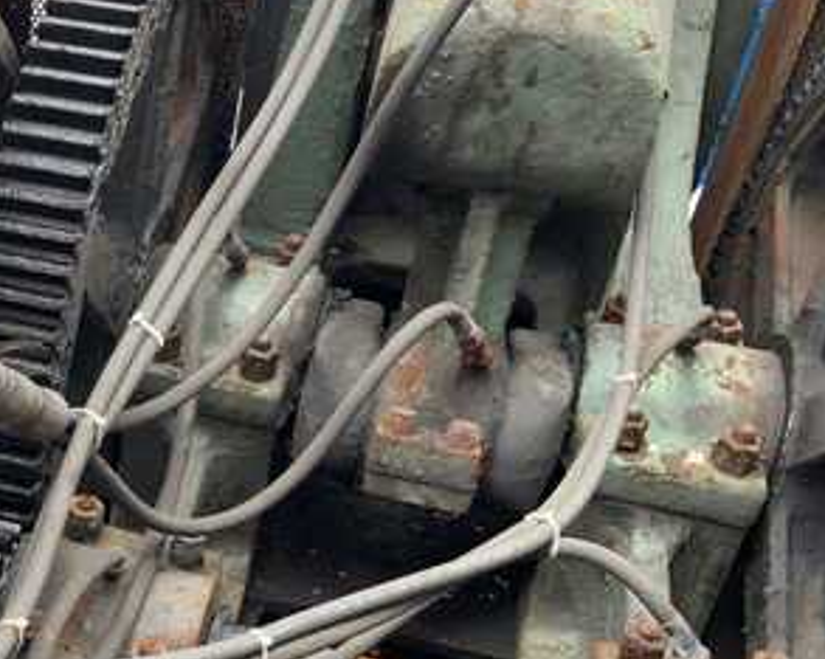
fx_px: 1415
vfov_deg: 26.0
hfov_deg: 30.3
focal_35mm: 58
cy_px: 462
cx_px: 8
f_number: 1.8
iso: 64
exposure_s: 1/85
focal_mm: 3
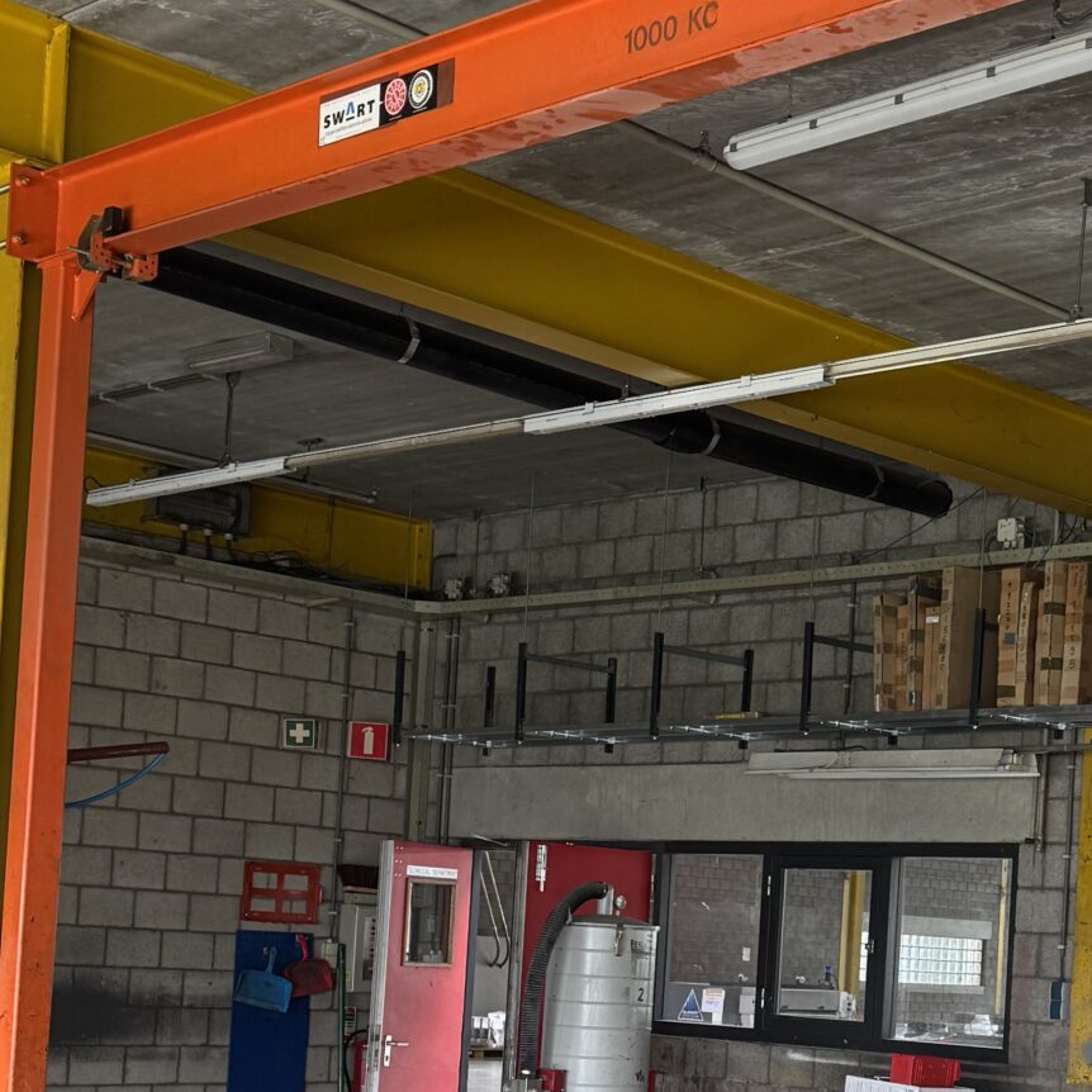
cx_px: 973
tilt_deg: +2.2
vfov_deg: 26.7
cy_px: 892
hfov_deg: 26.4
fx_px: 2248
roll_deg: -3.0
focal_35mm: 63
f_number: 1.78
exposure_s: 1/121
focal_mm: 6.76
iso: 200
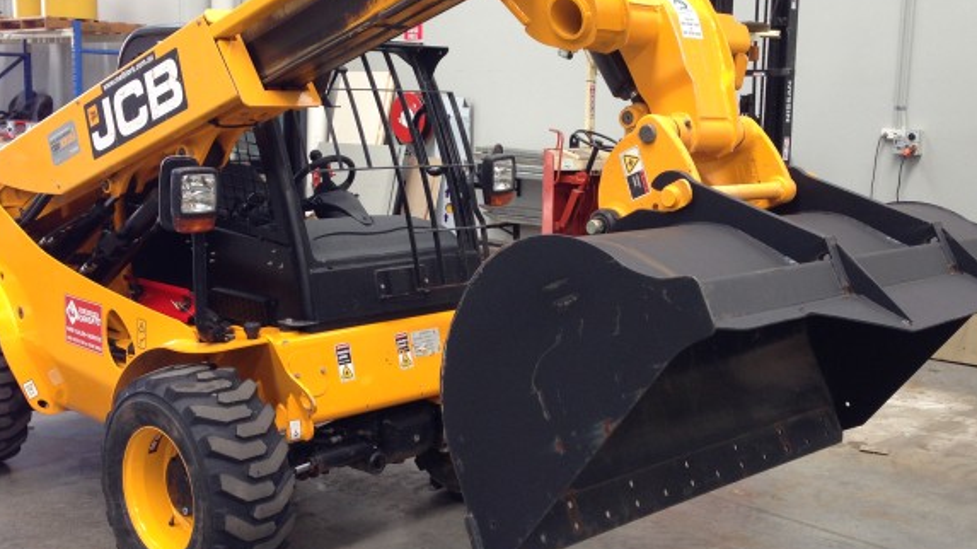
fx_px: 1191
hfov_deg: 44.6
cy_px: 252
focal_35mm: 46
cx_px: 471
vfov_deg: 25.9
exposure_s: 1/60
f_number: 2.4
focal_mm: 4.12
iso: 64
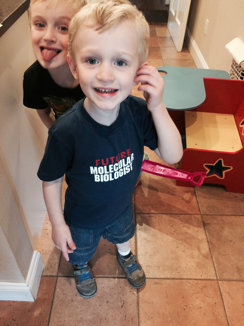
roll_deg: +0.2
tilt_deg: -42.6
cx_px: 122
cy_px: 163
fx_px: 273
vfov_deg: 61.7
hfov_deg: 48.2
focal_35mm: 29
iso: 200
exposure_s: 1/30
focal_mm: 4.15
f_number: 2.2
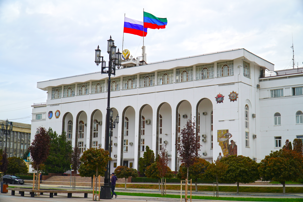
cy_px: 101
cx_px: 152
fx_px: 417
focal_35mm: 50
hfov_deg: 40.0
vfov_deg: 27.3
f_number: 5
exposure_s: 1/80
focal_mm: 33
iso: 100
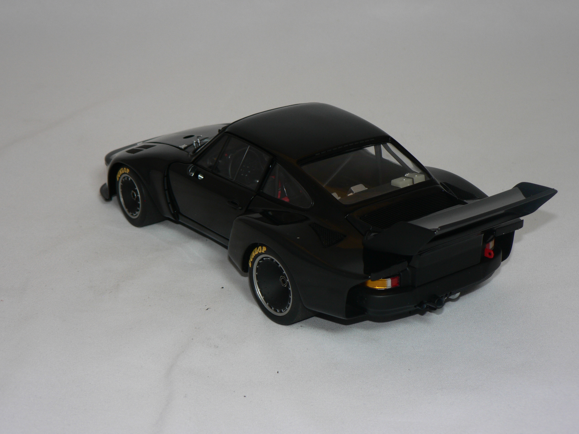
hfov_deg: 26.3
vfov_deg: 19.9
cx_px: 290
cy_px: 217
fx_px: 1238
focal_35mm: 74
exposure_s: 1/60
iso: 80
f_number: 3.2
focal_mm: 12.4
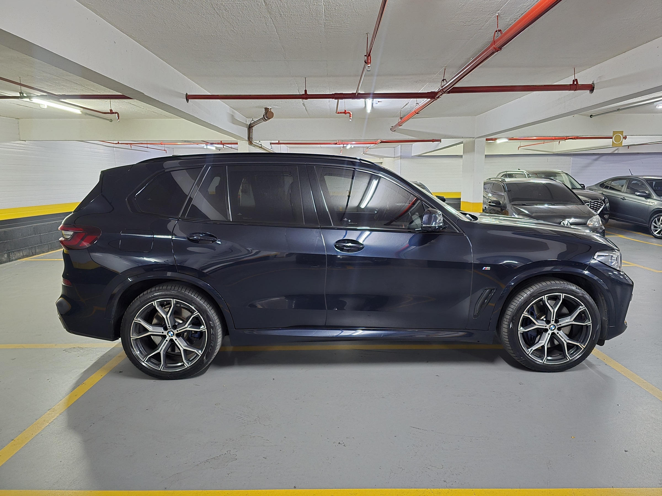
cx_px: 331
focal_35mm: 23
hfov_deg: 73.9
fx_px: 440
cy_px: 248
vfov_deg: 58.9
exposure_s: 1/30
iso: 2500
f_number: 1.7
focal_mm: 6.3
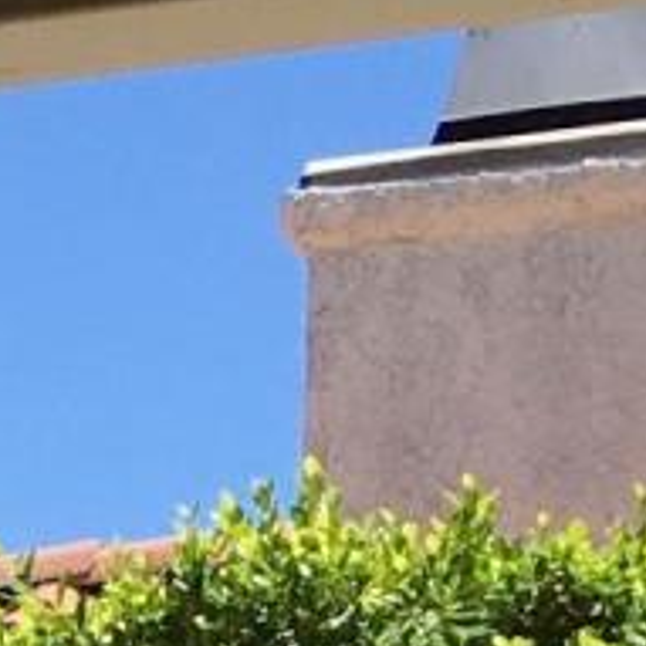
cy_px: 2232
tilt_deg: -4.7
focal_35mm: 268
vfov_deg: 5.9
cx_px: -1120
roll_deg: +0.1
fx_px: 5658
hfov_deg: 6.1
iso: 25
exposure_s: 1/1972
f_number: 2.2
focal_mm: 4.15
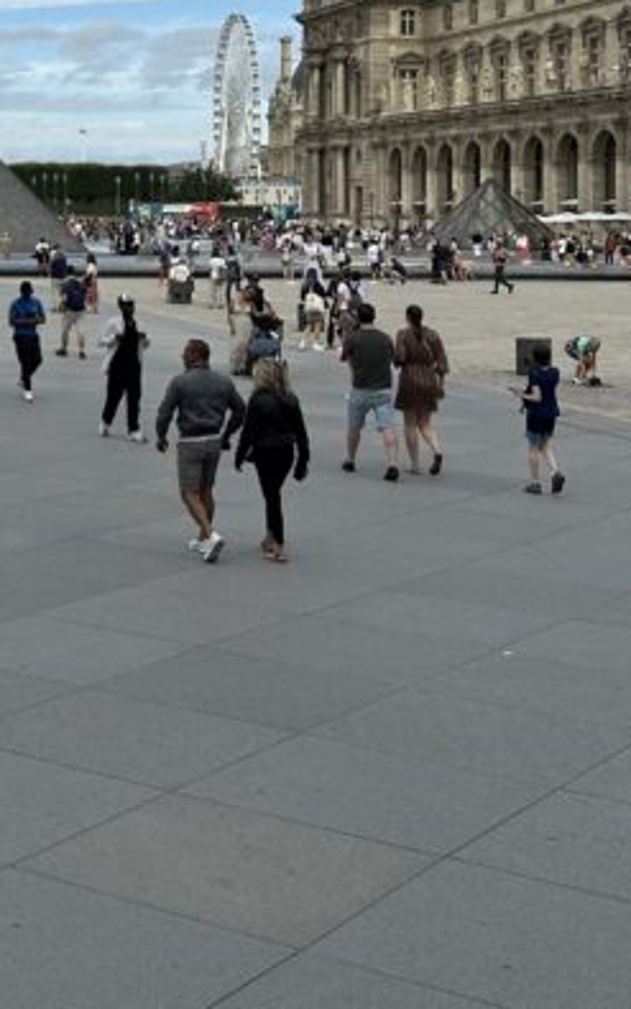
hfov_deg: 18.3
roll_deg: +0.6
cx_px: -209
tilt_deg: +0.7
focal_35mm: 66
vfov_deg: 30.2
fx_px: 1815
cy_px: 171
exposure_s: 1/5525
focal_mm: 6.86
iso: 80
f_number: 1.78
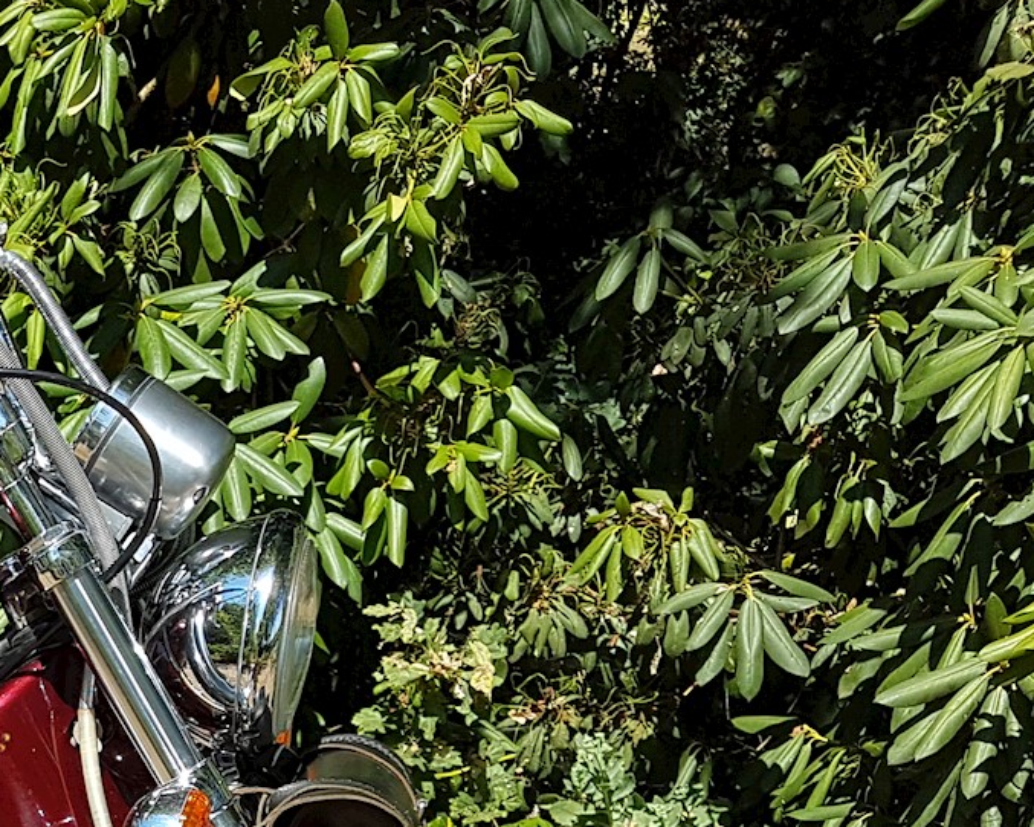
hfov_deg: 23.8
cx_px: -247
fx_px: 2202
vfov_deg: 20.1
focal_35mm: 72
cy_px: 957
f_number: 1.7
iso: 40
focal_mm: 4.2
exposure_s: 1/1240
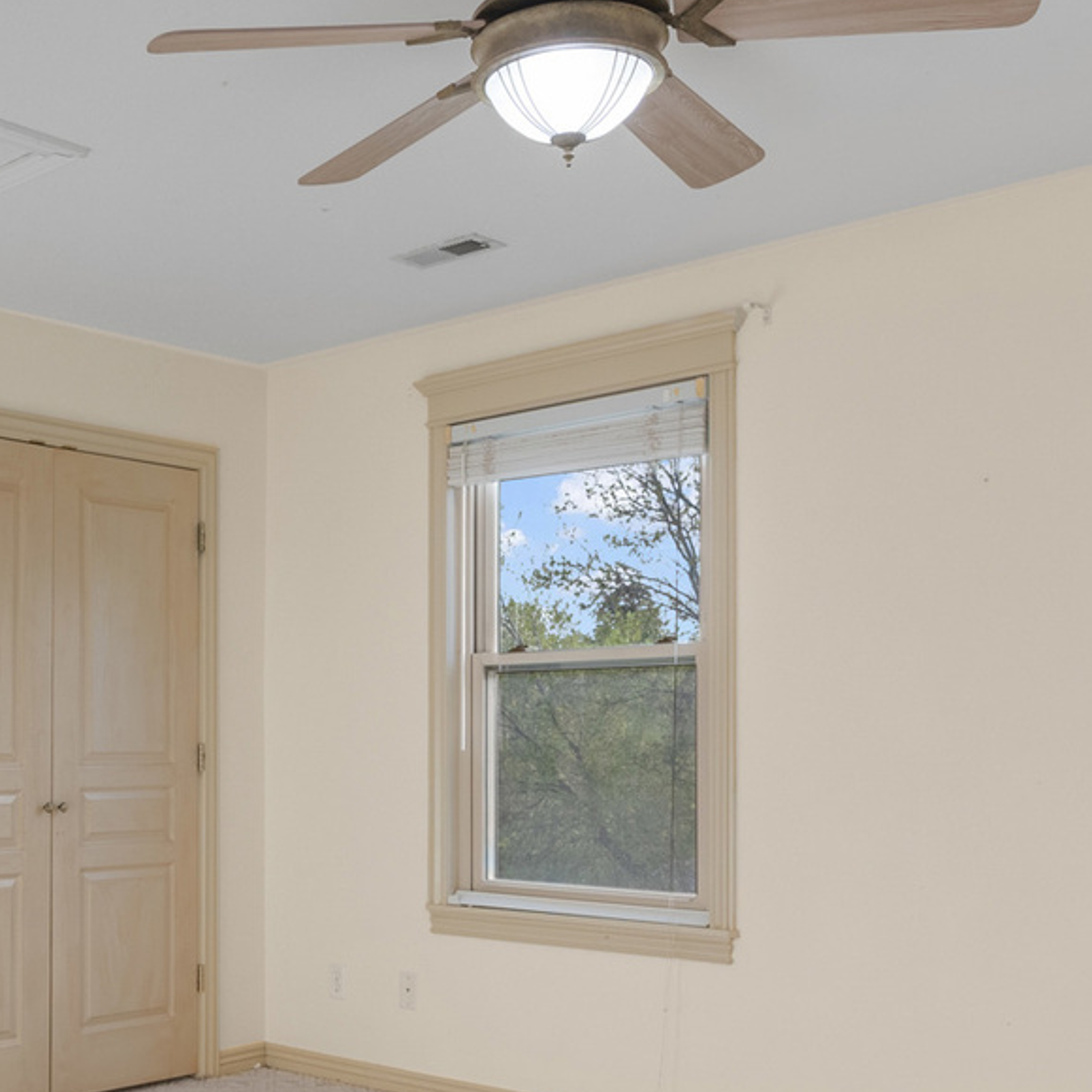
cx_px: 250
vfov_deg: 39.5
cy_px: 733
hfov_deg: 38.8
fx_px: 1499
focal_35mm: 42
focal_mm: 14
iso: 500
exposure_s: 1/6
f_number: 8
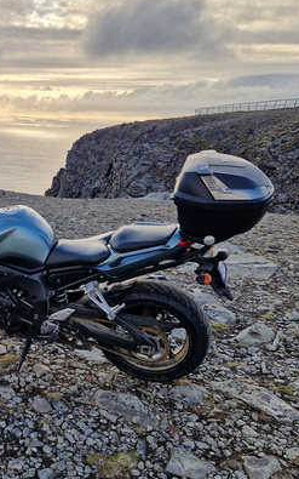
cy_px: 247
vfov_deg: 52.7
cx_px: 35
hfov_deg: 32.9
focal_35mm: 37
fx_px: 482
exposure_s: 1/580
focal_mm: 5.4
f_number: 1.8
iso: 50
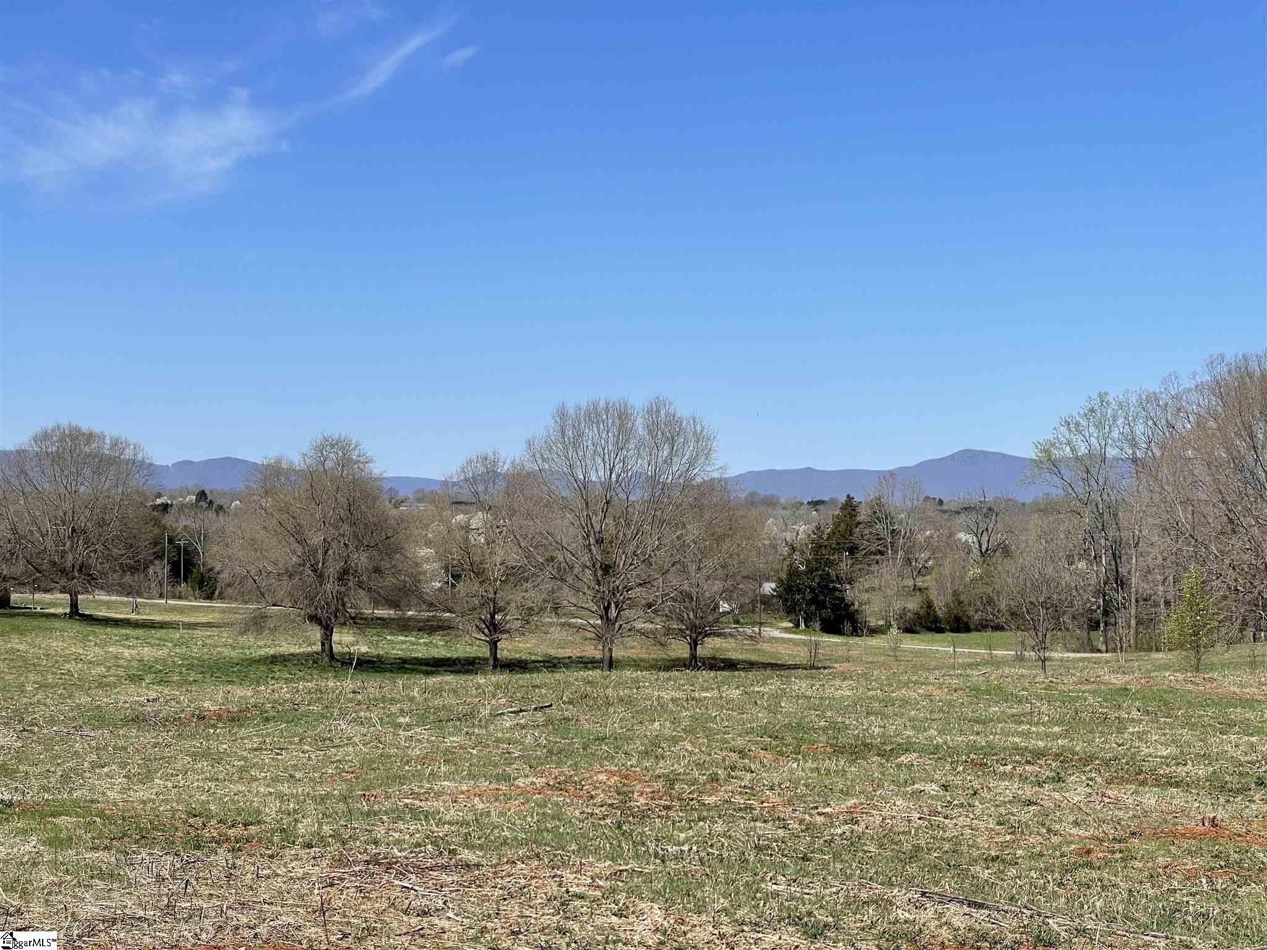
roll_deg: -0.2
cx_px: 634
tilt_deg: +1.2
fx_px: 1903
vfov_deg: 28.0
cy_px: 475
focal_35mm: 52
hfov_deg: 36.8
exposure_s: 1/2283
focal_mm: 6
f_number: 2
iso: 25
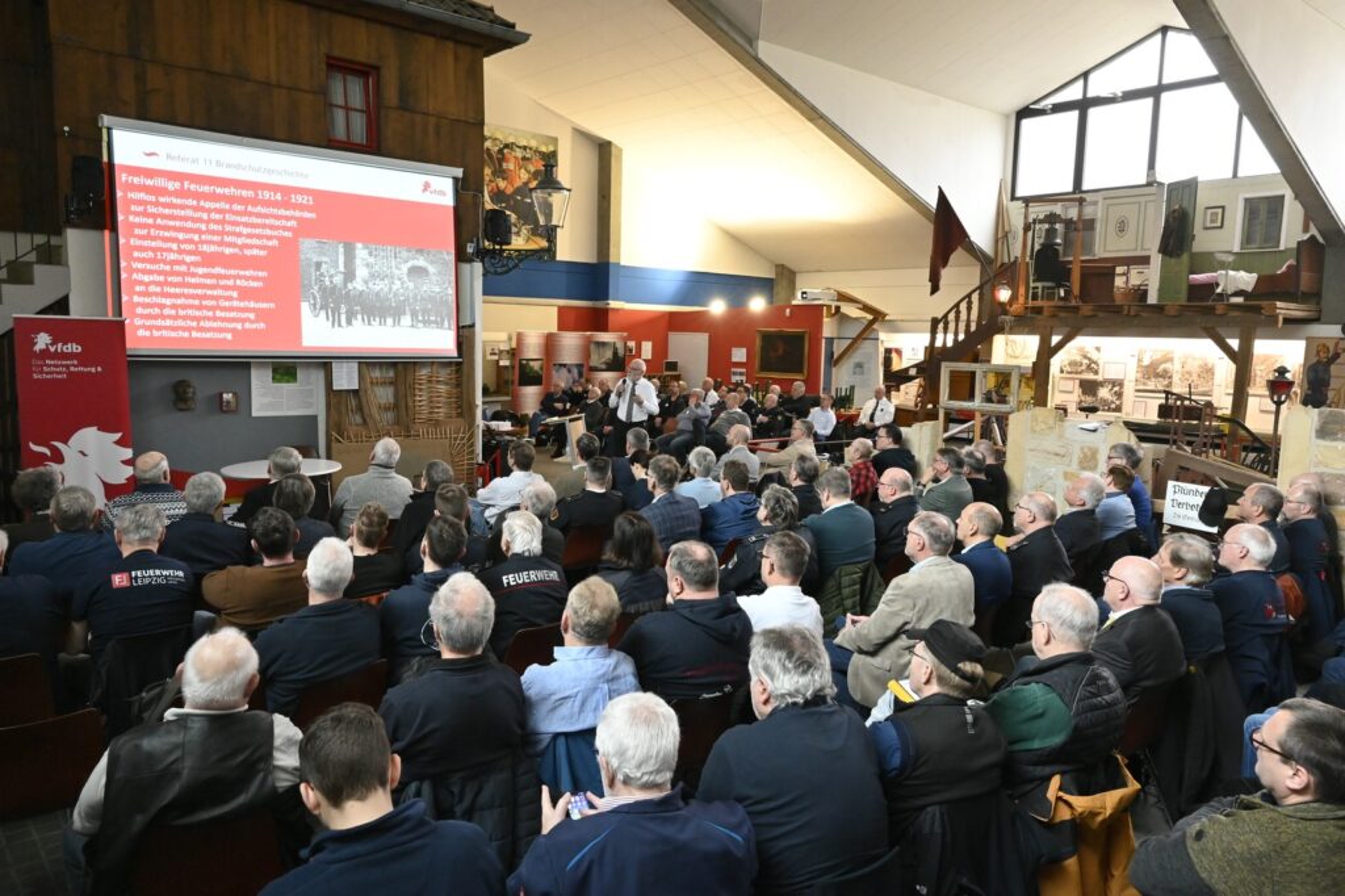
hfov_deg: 73.8
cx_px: 672
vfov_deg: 53.1
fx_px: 896
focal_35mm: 24
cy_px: 448
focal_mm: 24
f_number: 9
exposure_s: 1/60
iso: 5000
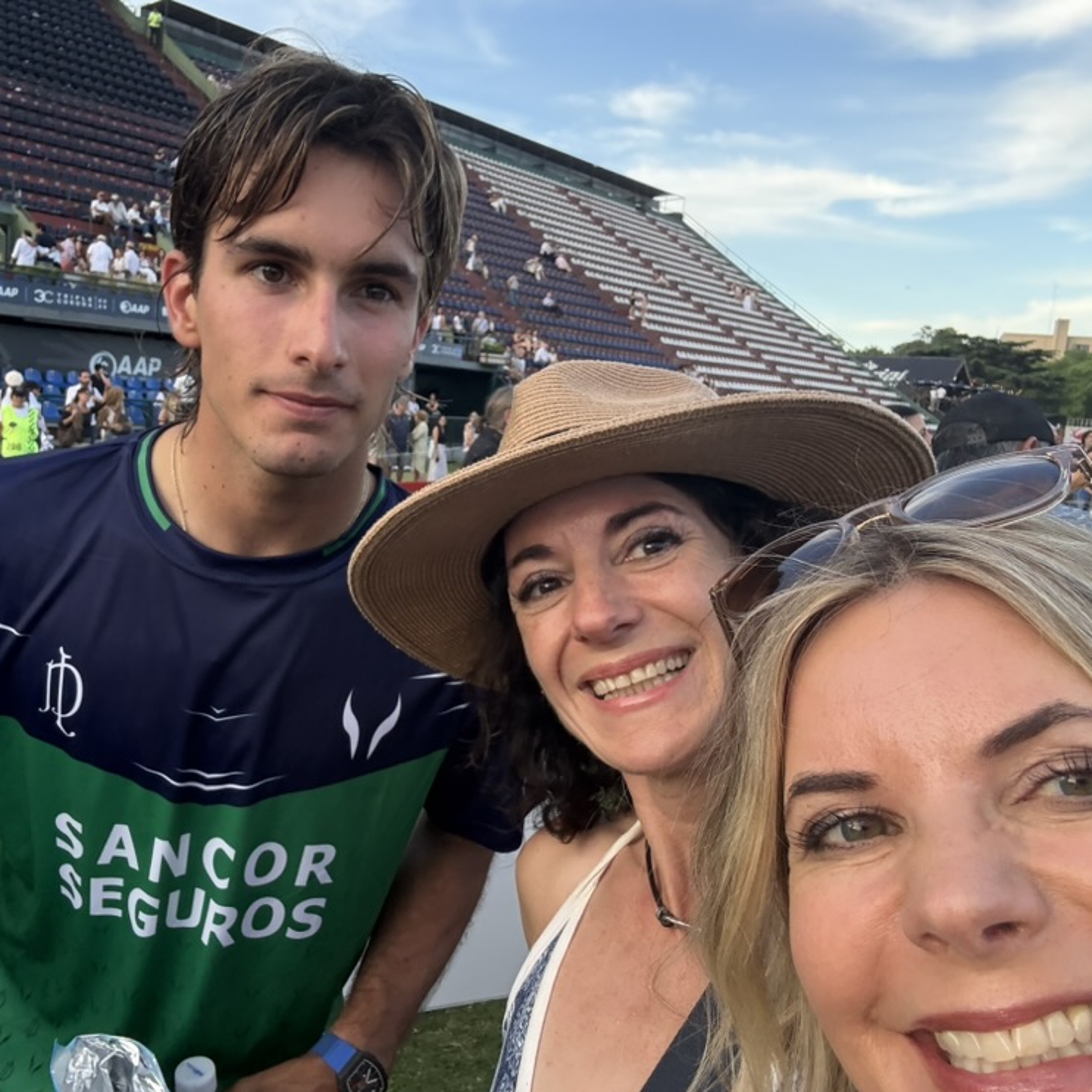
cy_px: 541
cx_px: 429
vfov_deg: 57.3
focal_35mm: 28
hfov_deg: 56.8
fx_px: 999
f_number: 1.9
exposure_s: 1/222
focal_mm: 2.69
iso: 64
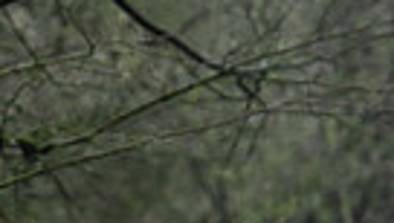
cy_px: 617
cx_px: 203
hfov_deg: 4.0
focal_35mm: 543
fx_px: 5682
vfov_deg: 2.2
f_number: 3.5
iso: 3200
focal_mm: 122
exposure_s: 1/1250
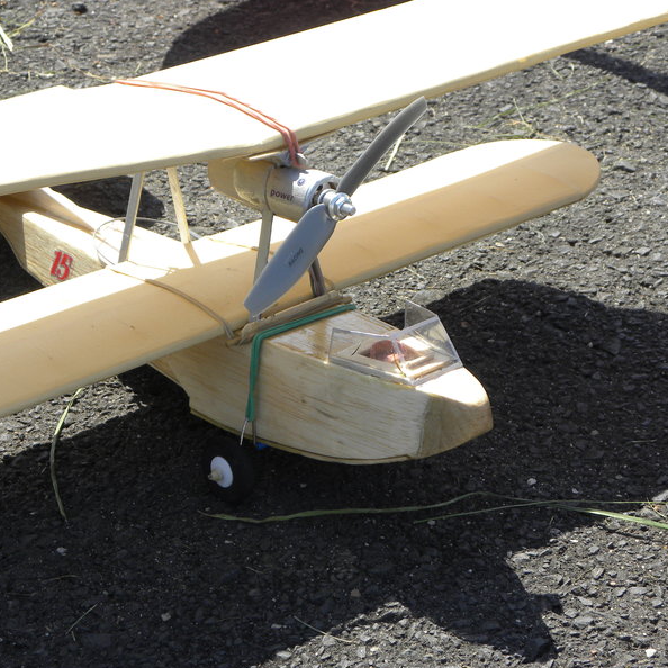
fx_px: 2467
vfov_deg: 15.4
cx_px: 352
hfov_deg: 15.4
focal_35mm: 113
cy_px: 335
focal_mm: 16.9
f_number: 4.5
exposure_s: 1/296
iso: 64
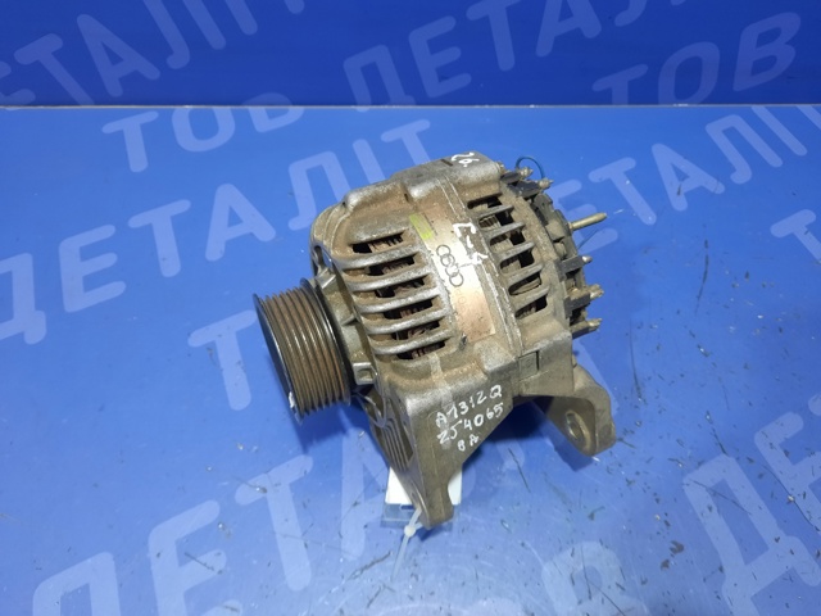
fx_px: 593
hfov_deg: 69.4
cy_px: 308
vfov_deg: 54.9
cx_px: 410
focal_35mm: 25
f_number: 2
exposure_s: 1/33
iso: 320
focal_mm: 4.6
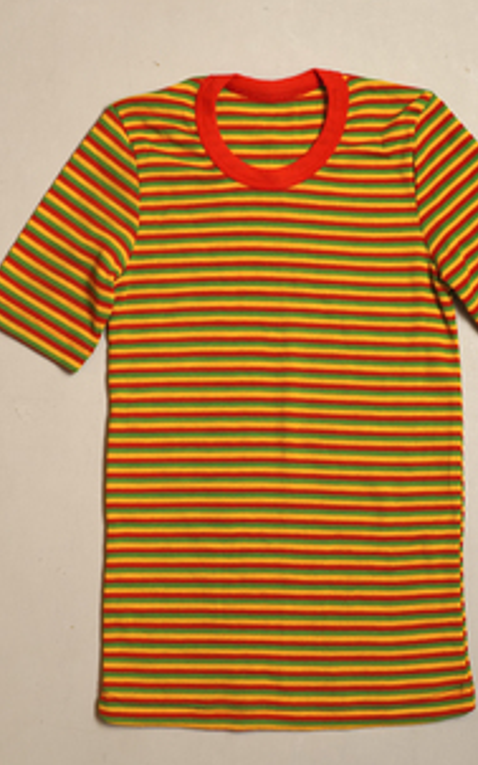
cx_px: 279
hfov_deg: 20.6
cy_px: 376
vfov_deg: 32.5
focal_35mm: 63
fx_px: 1312
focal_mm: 32
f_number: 7.1
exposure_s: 1/50
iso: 400
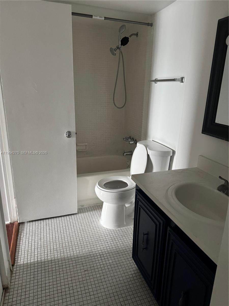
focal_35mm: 24
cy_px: 153
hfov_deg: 56.8
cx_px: 114
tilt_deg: -16.3
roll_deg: -0.5
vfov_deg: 71.6
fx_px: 212
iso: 640
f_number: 1.78
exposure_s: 1/60
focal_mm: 6.76
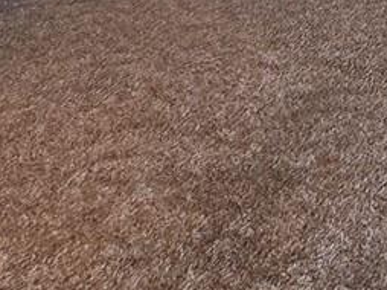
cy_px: -418
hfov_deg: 19.0
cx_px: 669
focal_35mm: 82
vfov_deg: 13.2
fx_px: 916
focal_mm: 2.2
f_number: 1.9
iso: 250
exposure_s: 1/60
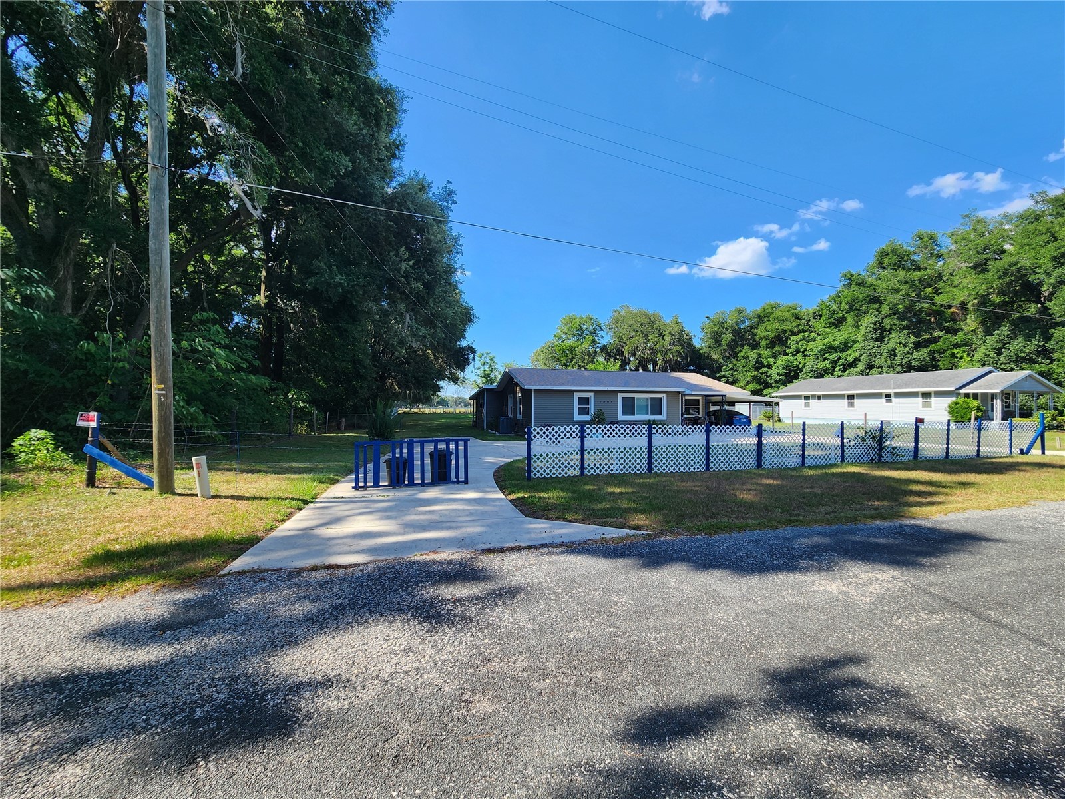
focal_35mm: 13
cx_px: 532
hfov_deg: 106.2
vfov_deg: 89.9
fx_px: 400
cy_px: 400
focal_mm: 2.2
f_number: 2.2
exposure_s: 1/871
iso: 50
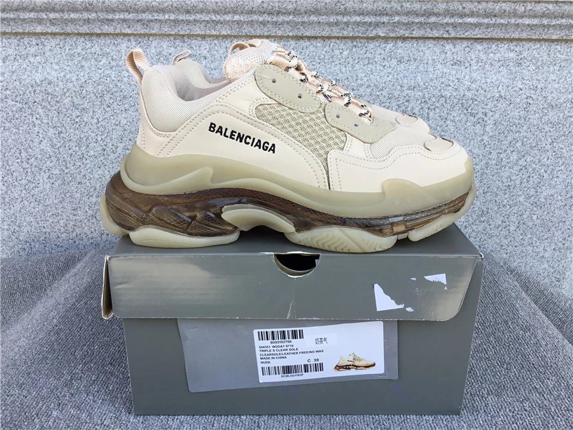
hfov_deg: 58.4
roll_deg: -0.3
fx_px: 513
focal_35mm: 31
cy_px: 215
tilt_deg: -19.2
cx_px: 286
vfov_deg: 45.4
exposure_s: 1/215
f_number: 2.4
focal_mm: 3.3
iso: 25
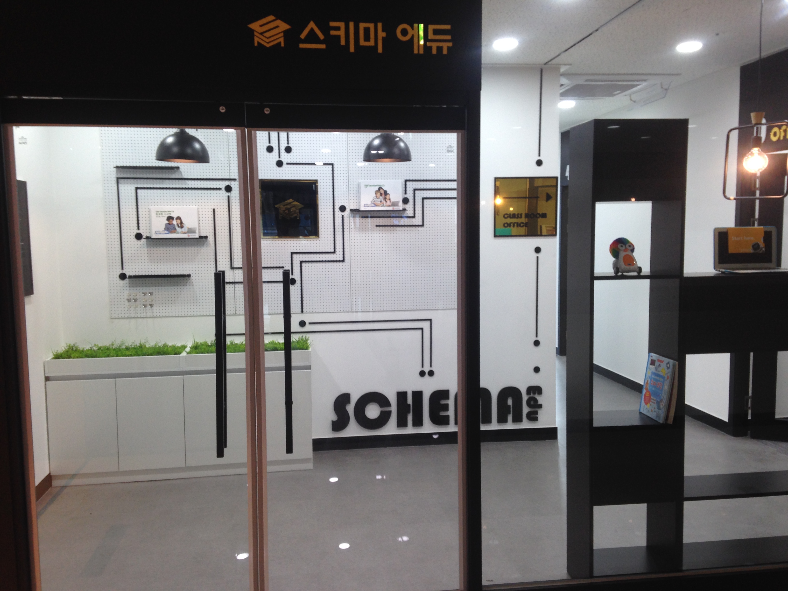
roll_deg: +1.4
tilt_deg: -3.3
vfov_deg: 42.9
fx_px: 751
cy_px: 296
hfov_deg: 55.4
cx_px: 394
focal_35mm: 33
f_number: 2.4
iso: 64
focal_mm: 4.12
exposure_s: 1/20
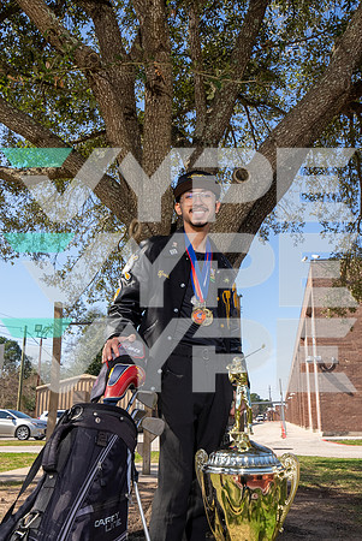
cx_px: 181
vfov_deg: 54.4
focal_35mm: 35
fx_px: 527
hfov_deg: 37.9
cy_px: 270
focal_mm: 35
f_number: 9
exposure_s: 1/320
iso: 125
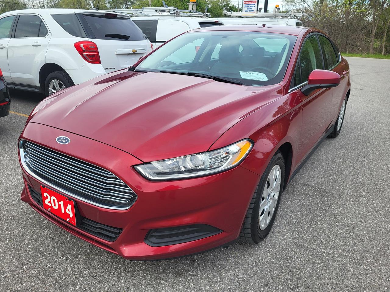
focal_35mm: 26
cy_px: 146
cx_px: 195
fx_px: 293
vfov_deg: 53.1
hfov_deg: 67.3
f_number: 1.8
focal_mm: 5.4
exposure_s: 1/854
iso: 40
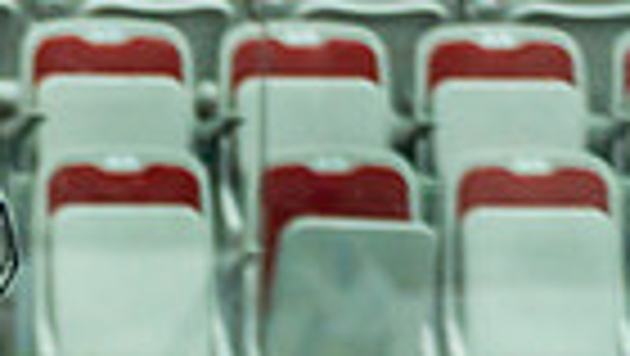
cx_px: -156
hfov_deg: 3.0
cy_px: 943
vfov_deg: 1.7
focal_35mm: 721
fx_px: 12054
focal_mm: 135
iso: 500
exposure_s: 1/640
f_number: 2.8
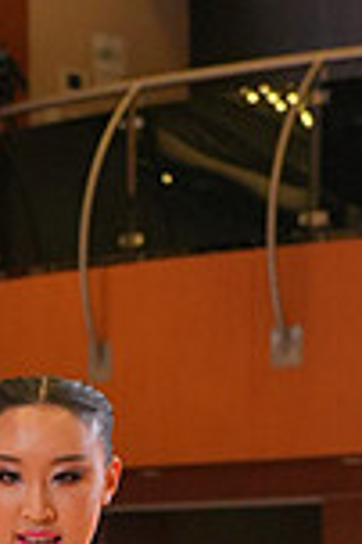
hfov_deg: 4.8
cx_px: 56
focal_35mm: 283
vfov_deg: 7.1
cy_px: 938
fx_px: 4278
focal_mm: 74
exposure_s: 1/400
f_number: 5.6
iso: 3200
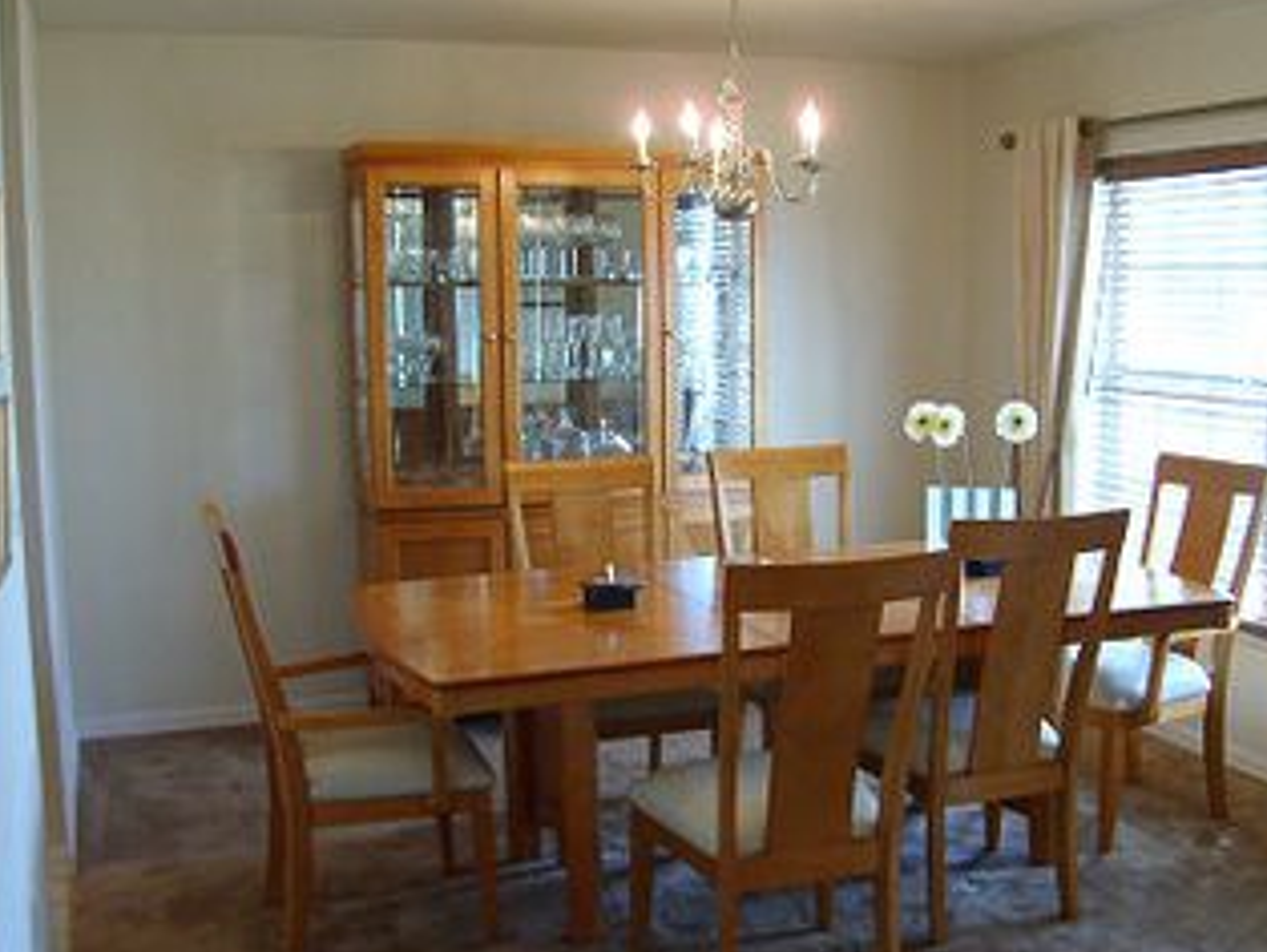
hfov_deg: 45.6
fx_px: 1502
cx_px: 722
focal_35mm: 41
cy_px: 512
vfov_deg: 35.2
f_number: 2.8
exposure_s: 1/30
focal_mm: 5.8
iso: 140
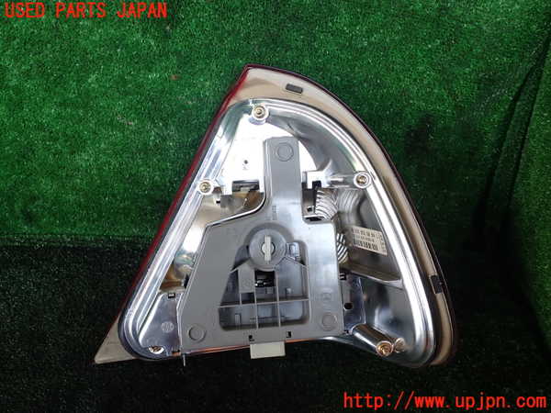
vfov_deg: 46.8
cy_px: 206
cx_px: 276
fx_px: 478
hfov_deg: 60.0
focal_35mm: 30
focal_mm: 5.4
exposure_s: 1/80
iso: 100
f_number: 3.2
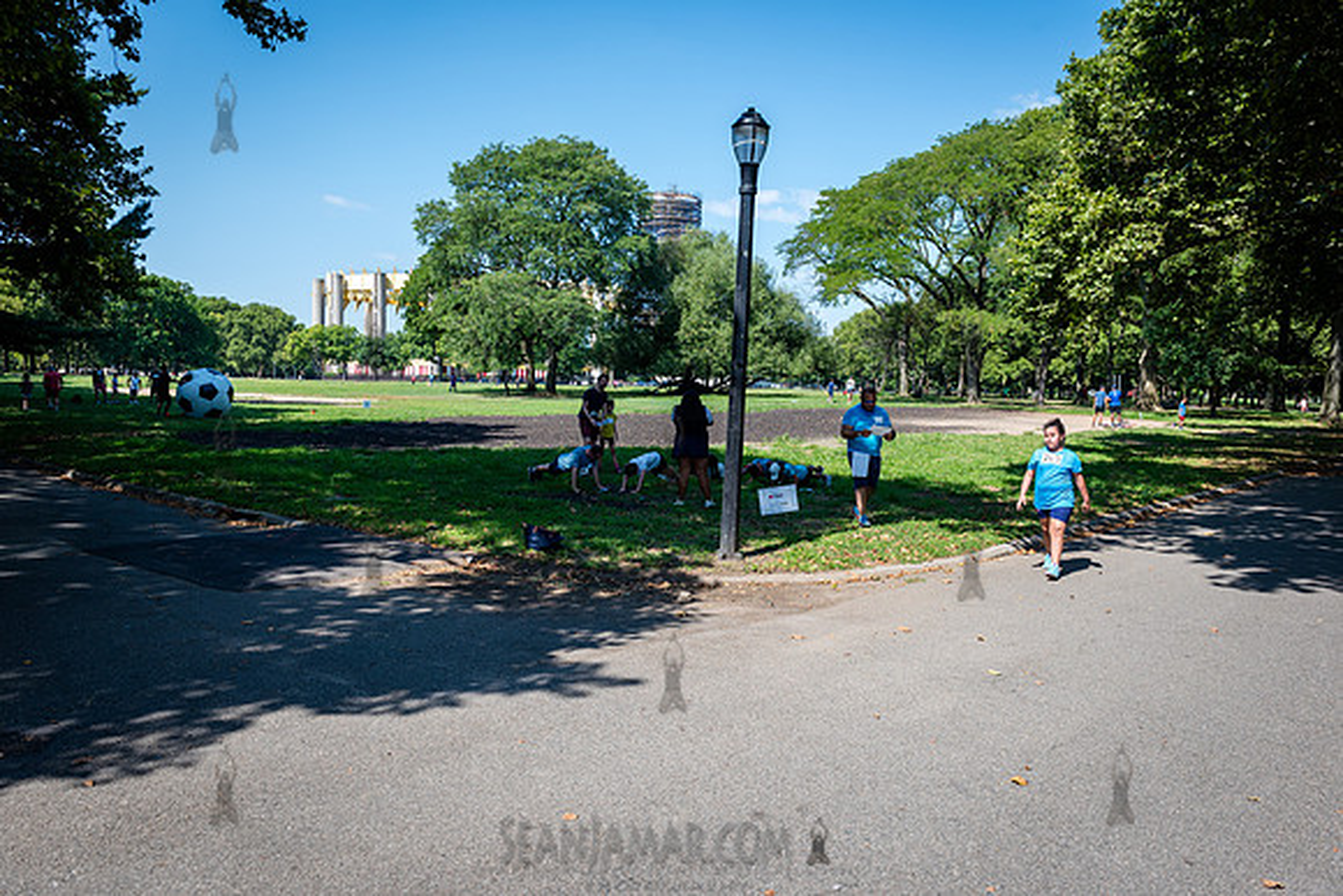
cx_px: 672
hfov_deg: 69.3
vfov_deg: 49.5
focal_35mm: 26
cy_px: 448
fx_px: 972
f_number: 5.6
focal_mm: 26
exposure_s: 1/640
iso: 200
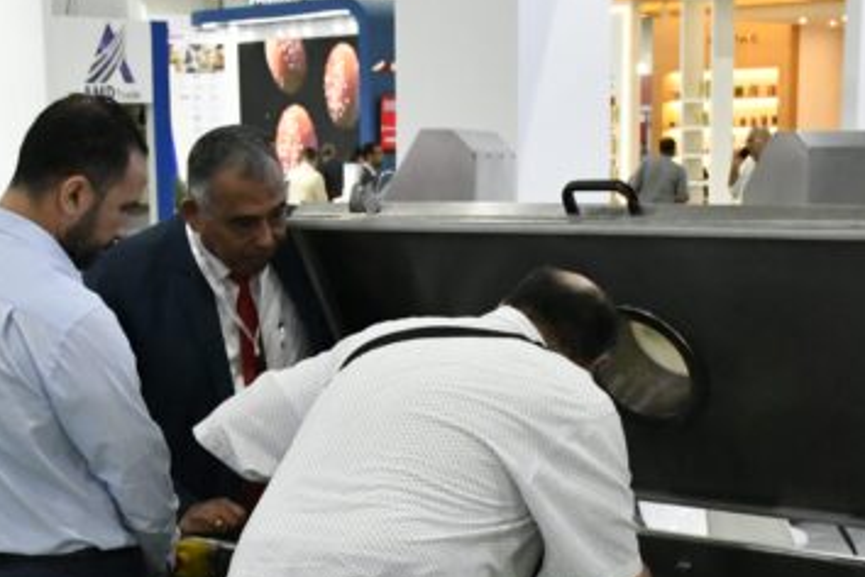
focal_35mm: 78
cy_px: 611
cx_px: 381
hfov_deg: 26.0
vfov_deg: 17.0
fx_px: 1874
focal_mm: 24
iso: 10000
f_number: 8
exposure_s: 1/400
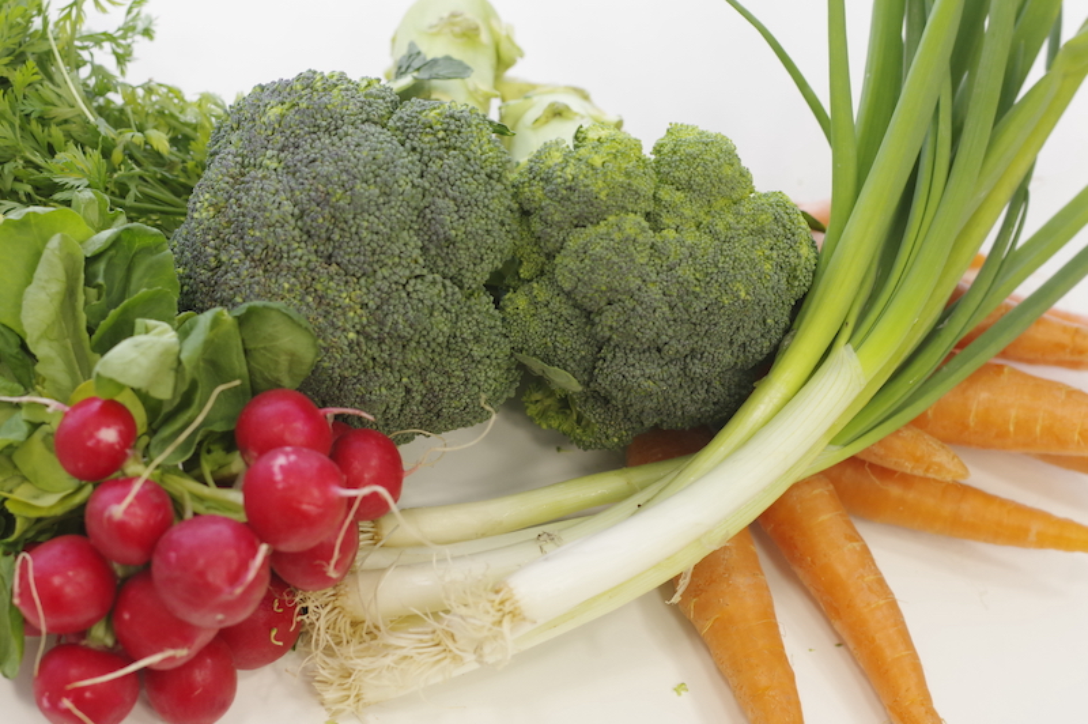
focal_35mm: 82
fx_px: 2476
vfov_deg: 16.6
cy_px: 362
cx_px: 544
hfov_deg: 24.8
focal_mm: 55
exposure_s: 1/80
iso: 800
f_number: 4.5
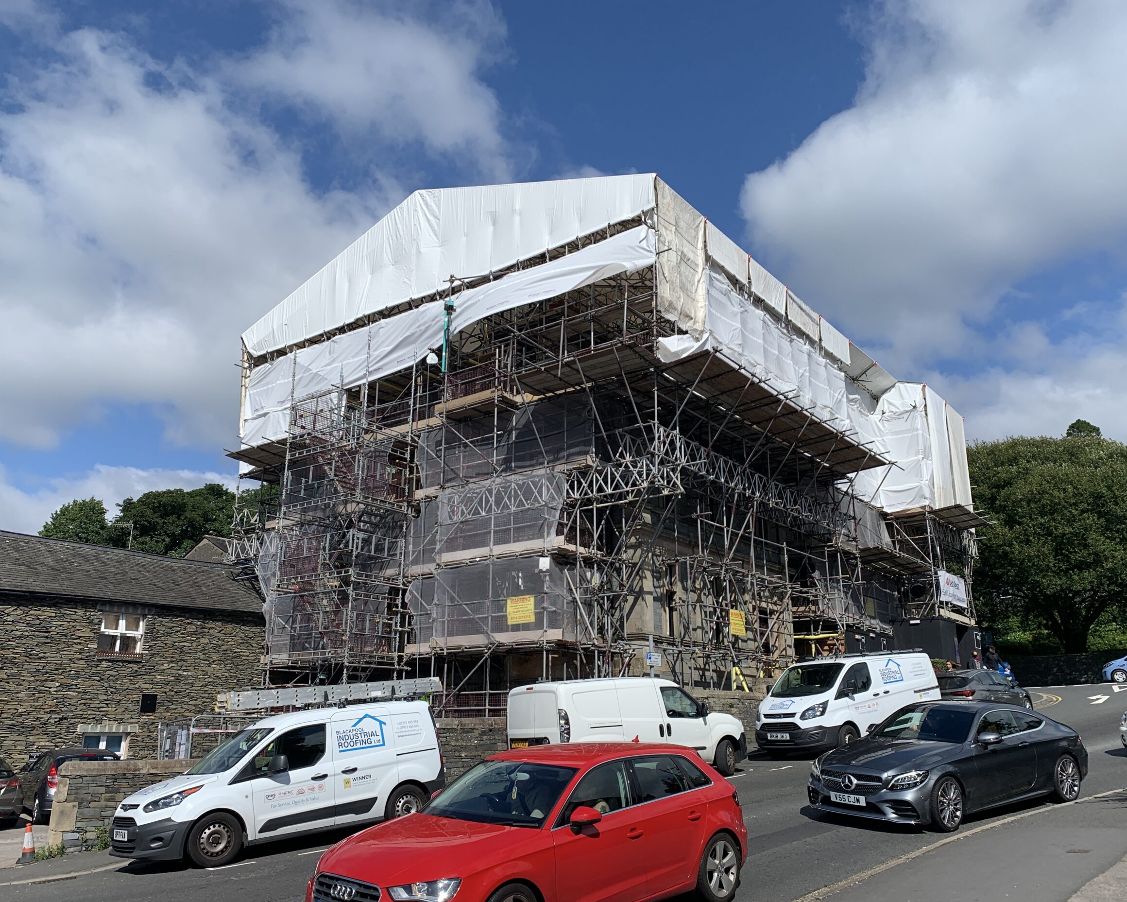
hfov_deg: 62.2
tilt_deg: +17.2
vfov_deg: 51.5
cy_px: 450
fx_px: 934
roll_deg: -0.2
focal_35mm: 28
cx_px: 572
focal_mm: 4.25
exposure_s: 1/3937
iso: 25
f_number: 1.8
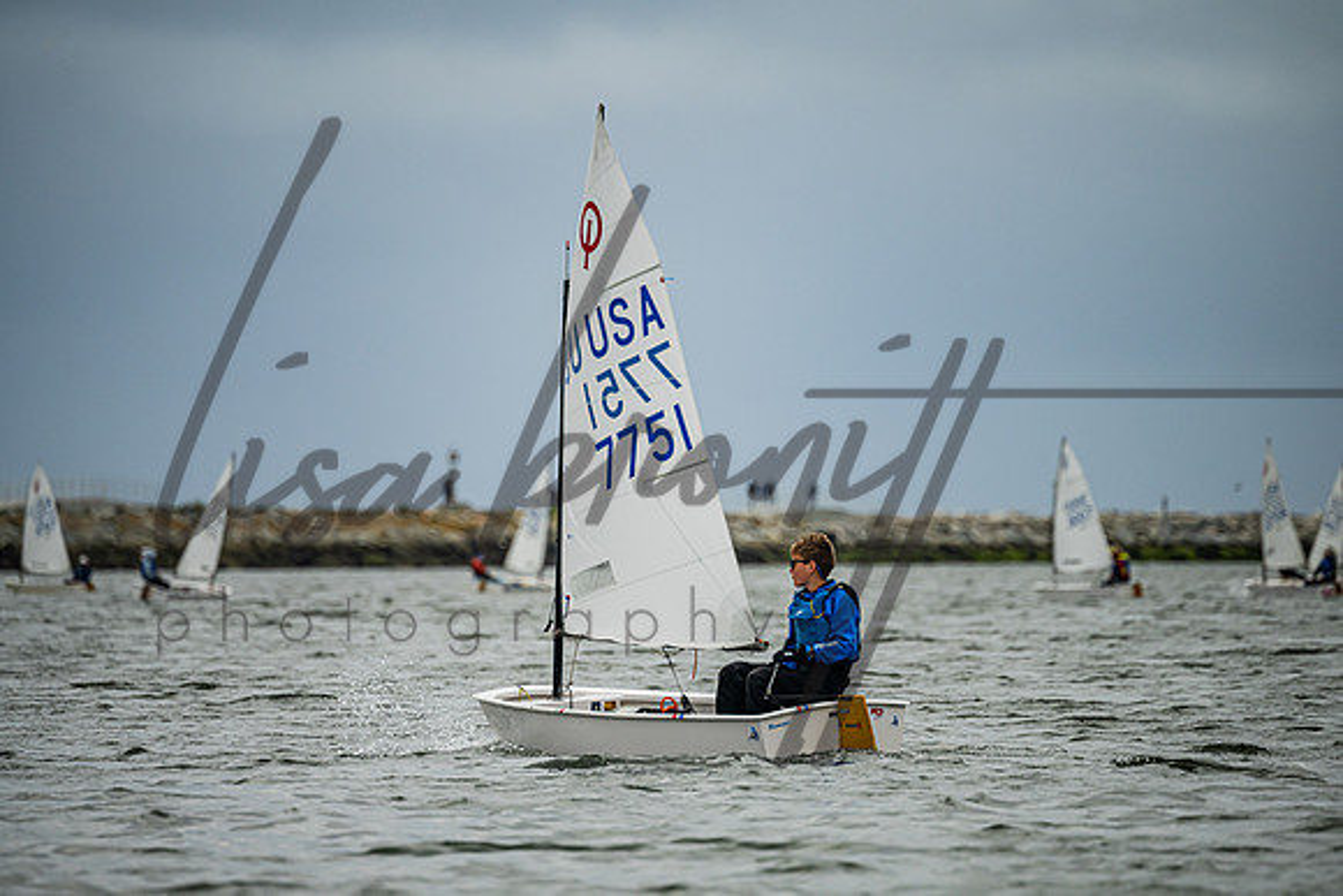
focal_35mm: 423
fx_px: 15785
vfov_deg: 3.3
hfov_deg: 4.9
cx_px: 672
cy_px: 448
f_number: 5.6
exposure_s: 1/3200
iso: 320
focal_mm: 400
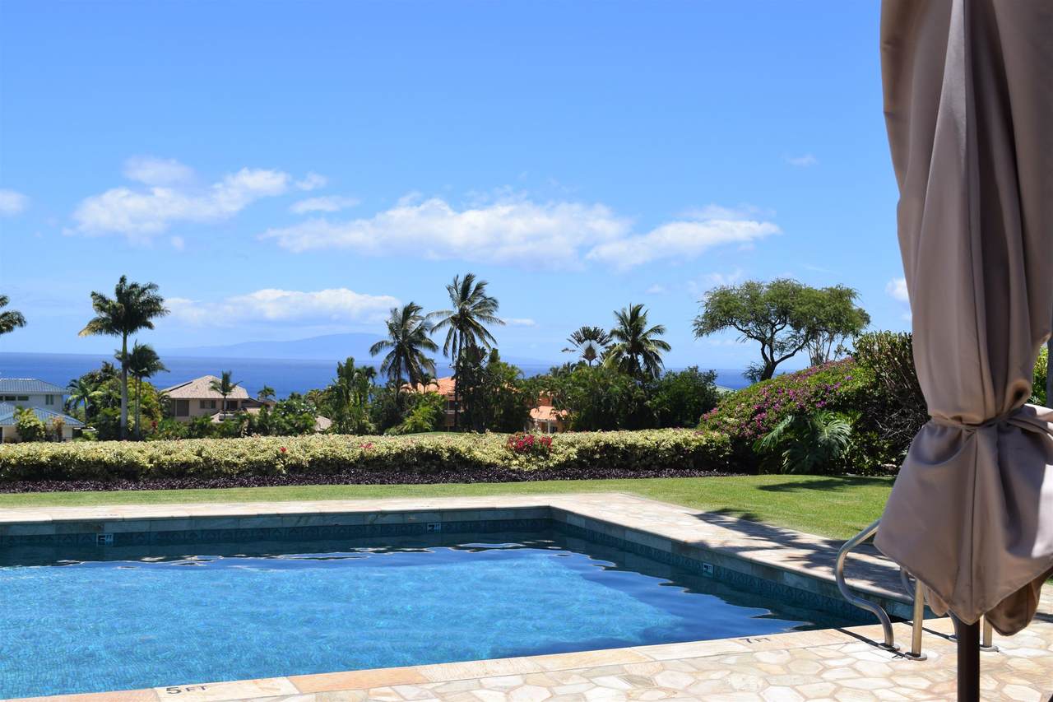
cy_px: 351
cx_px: 526
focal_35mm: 44
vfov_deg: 30.8
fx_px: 1272
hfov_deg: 45.0
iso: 200
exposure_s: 1/400
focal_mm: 29
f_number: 10
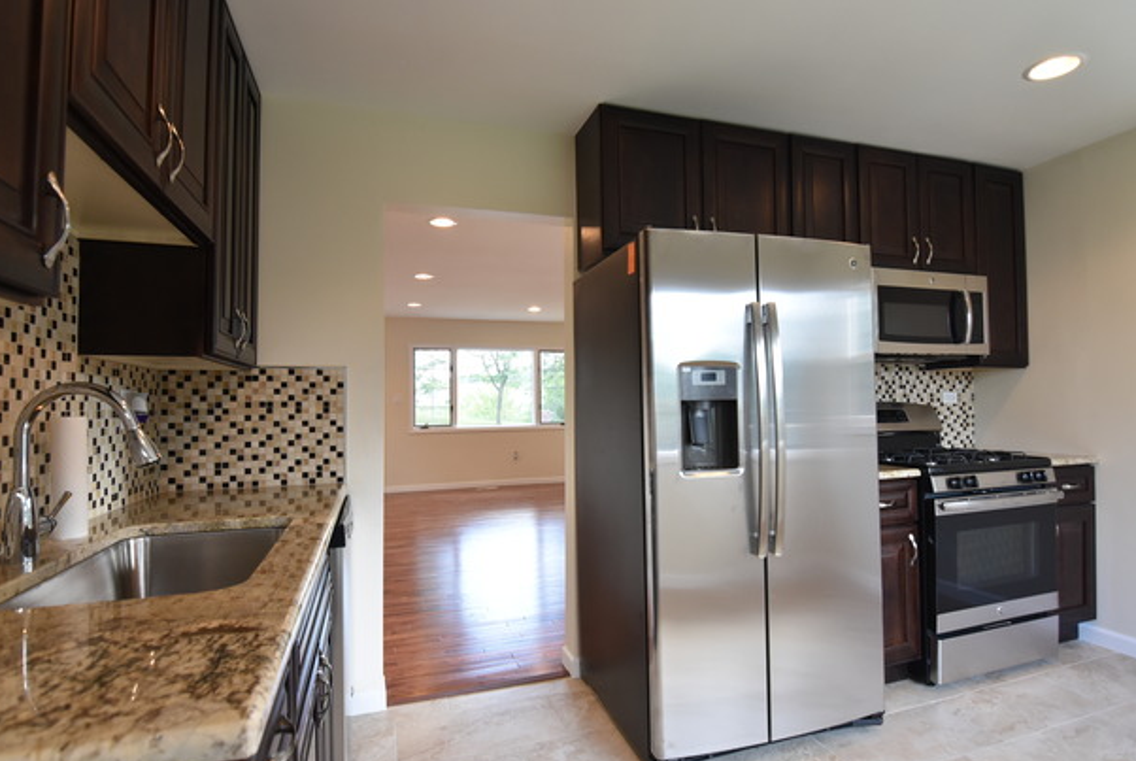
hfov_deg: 91.4
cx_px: 579
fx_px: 554
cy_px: 389
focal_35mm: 18
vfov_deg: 68.9
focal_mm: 11
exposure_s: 1/100
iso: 800
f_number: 5
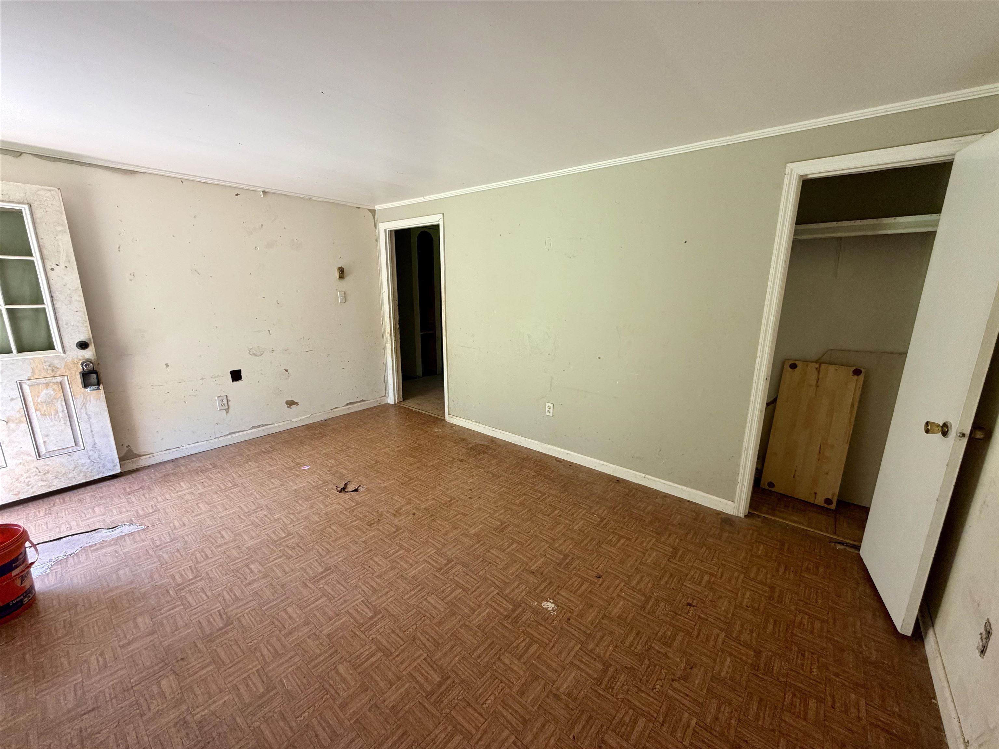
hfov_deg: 102.1
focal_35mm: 14
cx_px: 500
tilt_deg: -12.8
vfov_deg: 85.7
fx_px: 404
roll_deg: +0.4
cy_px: 374
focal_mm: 2.22
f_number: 2.2
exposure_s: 1/121
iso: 160
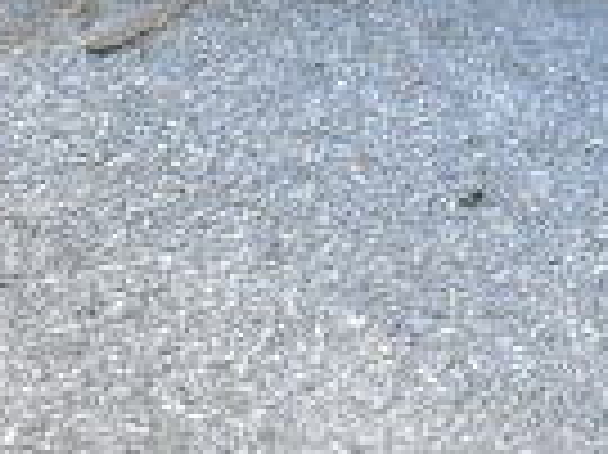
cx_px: 1239
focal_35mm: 170
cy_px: -173
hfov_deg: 10.6
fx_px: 2983
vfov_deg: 8.6
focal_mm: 26
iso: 10000
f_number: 4
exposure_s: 1/4000
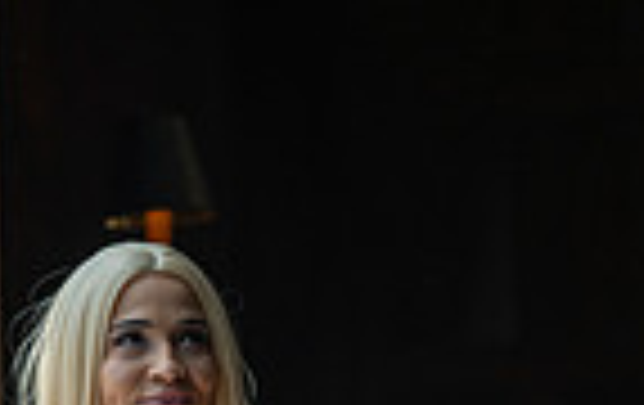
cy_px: 1008
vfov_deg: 7.6
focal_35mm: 160
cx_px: 162
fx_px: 2814
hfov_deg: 13.0
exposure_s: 1/1250
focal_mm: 50
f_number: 1.2
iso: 125
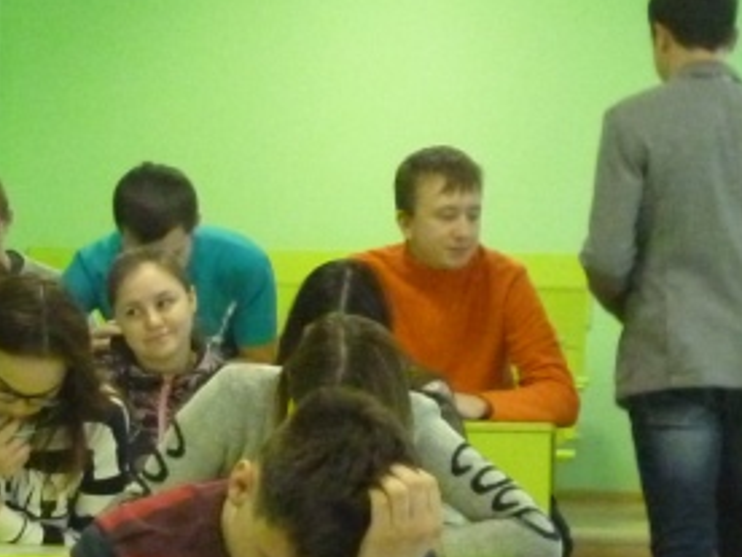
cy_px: 377
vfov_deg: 9.8
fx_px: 3258
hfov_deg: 12.7
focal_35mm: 152
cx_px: -132
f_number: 3.7
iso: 800
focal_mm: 7.3
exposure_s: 1/40
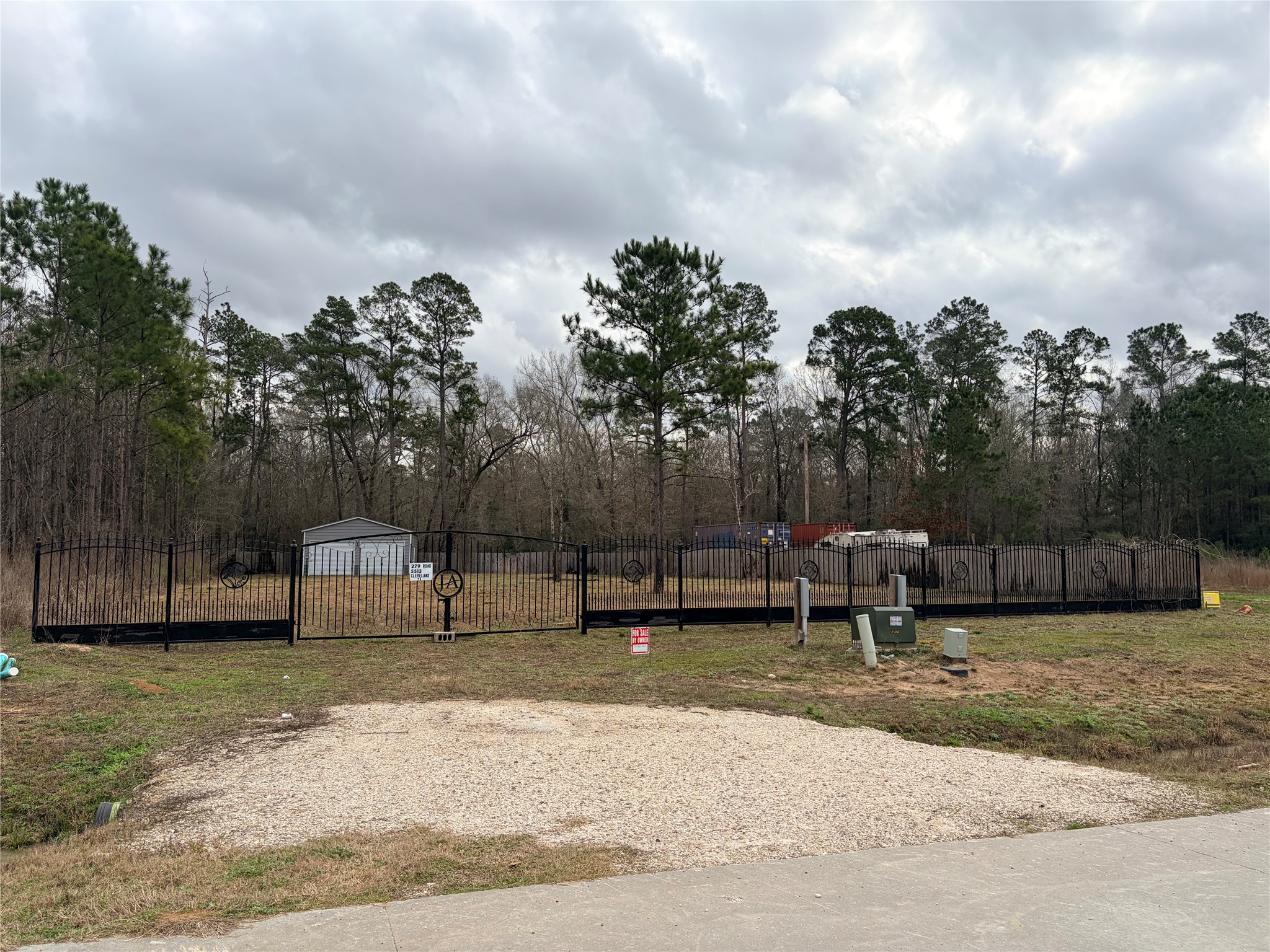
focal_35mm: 26
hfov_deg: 67.3
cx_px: 635
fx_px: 954
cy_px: 476
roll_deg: +0.1
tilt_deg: +4.7
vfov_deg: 53.1
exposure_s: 1/3831
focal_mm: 5.96
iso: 64
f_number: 1.6
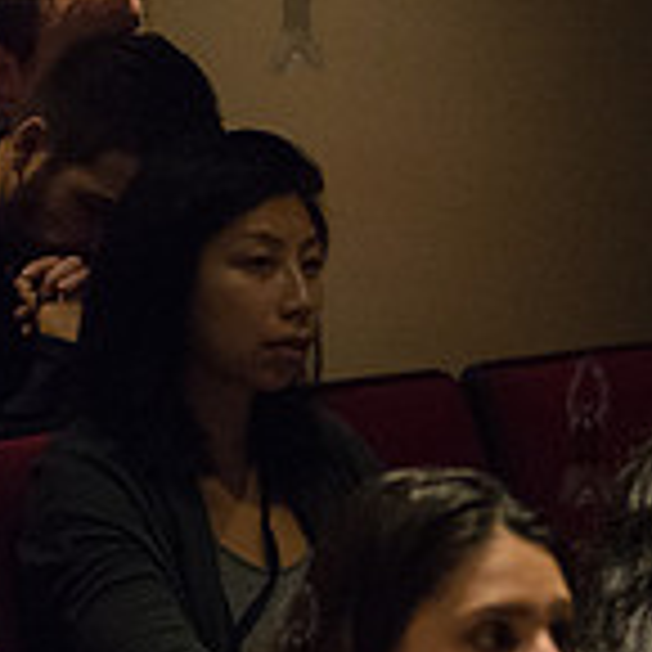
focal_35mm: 272
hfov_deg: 6.3
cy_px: 645
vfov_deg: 6.4
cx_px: 1165
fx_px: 5796
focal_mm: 80
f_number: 2.8
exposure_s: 1/200
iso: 4000
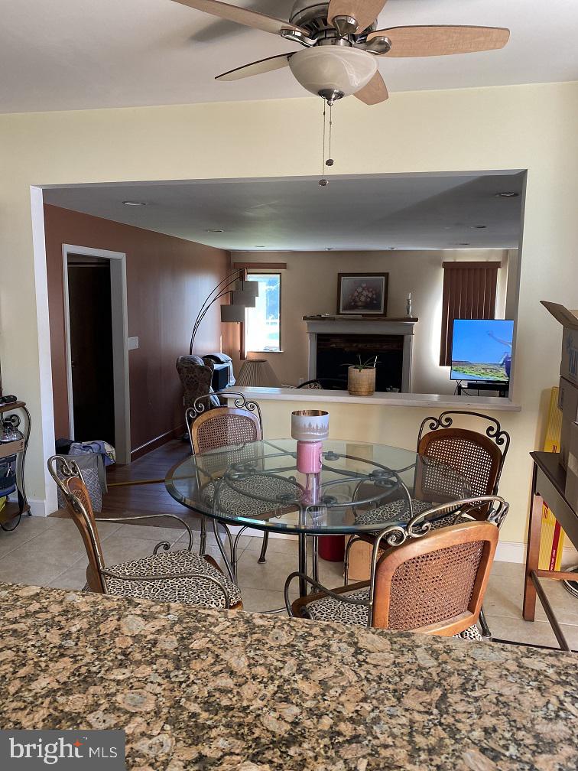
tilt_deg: -8.2
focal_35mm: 26
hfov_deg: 53.1
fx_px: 579
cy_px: 386
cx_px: 289
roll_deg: -0.8
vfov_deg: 67.3
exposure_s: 1/61
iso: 125
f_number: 1.8
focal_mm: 4.25
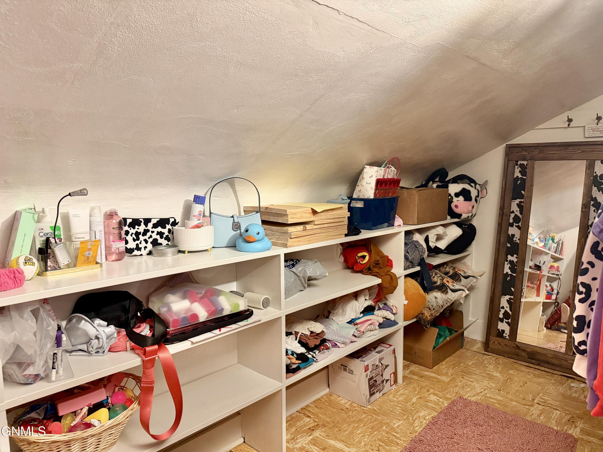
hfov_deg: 71.6
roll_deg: +0.0
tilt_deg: -7.7
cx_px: 302
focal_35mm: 24
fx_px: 418
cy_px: 226
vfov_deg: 56.8
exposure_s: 1/60
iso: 640
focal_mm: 6.76
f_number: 1.78
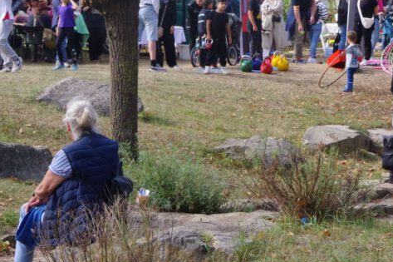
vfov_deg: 8.7
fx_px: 1702
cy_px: -10
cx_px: 265
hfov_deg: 13.1
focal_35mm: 156
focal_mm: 47.5
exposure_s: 1/250
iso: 1600
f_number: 18
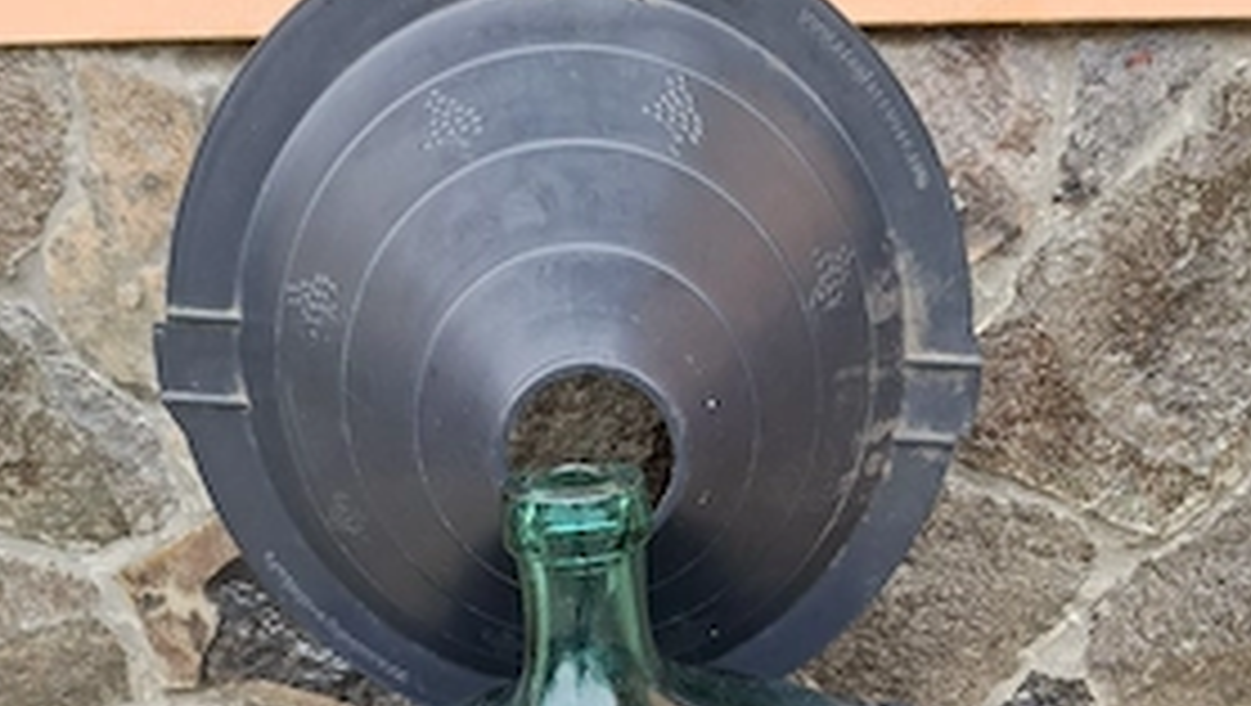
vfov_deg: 29.3
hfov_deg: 55.2
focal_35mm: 36
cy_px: 800
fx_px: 1195
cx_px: 648
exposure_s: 1/263
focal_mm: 5.54
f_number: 1.8
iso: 40
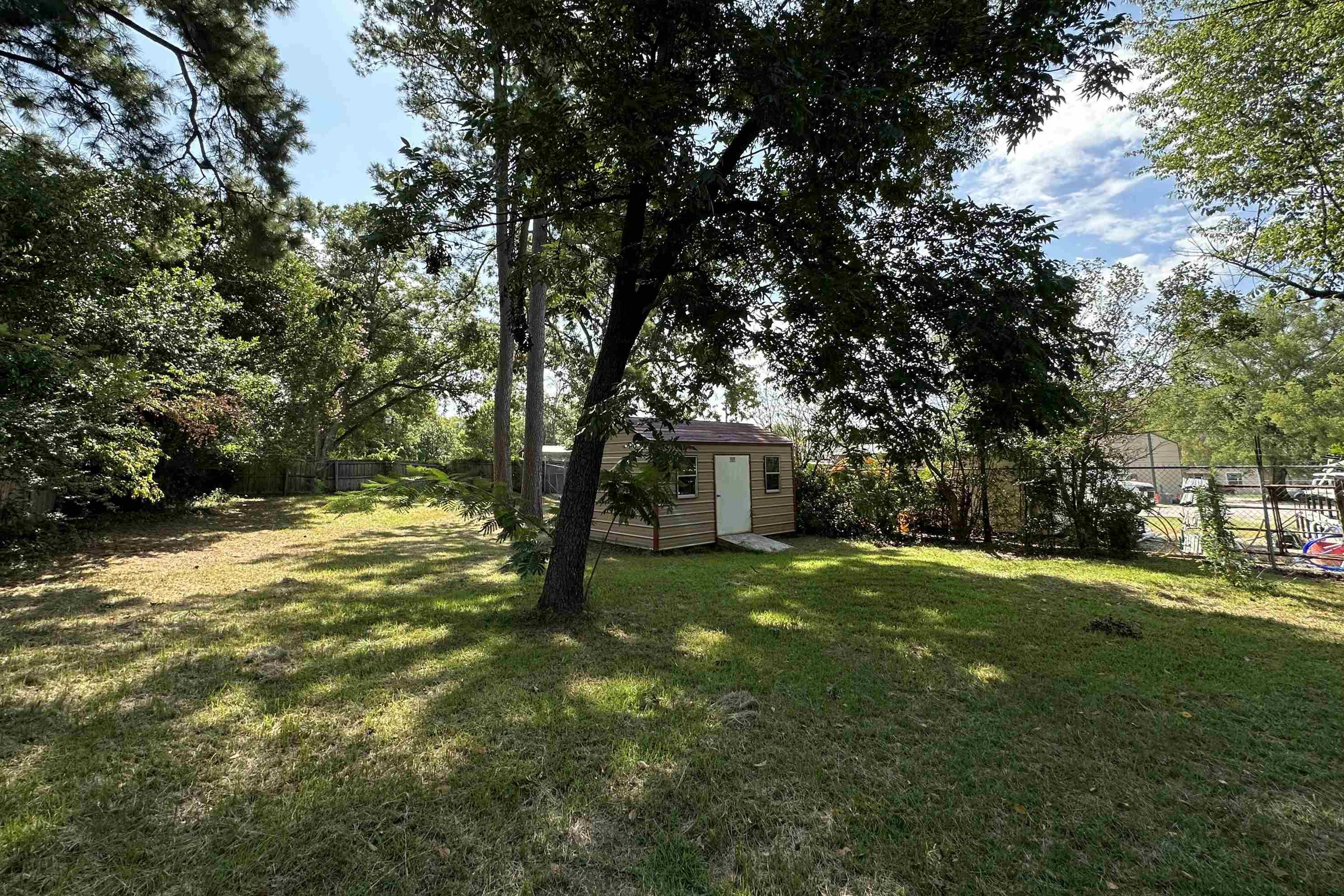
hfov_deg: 100.4
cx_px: 657
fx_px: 560
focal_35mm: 15
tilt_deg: +6.2
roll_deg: +0.2
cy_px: 390
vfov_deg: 77.0
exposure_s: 1/997
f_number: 2.2
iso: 50
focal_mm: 2.22
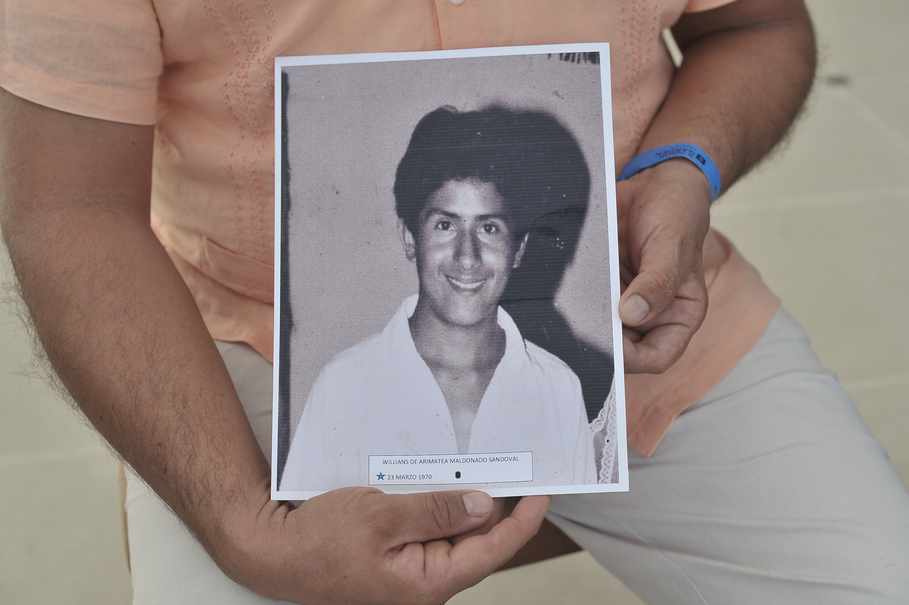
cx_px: 454
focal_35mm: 50
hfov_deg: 39.6
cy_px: 302
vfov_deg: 27.0
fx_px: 1262
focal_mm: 50
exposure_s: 1/250
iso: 640
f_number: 5
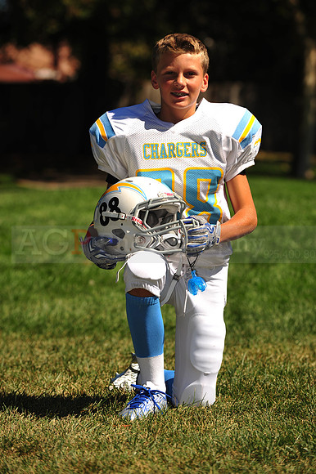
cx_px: 158
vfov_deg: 12.8
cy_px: 237
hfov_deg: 8.6
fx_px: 2109
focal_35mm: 160
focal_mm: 160
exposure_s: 1/1000
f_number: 5
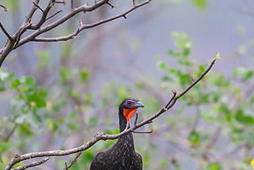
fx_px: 10928
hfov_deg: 1.3
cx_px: 231
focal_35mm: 1549
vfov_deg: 0.9
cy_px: 125
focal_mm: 560
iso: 1250
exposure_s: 1/800
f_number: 4
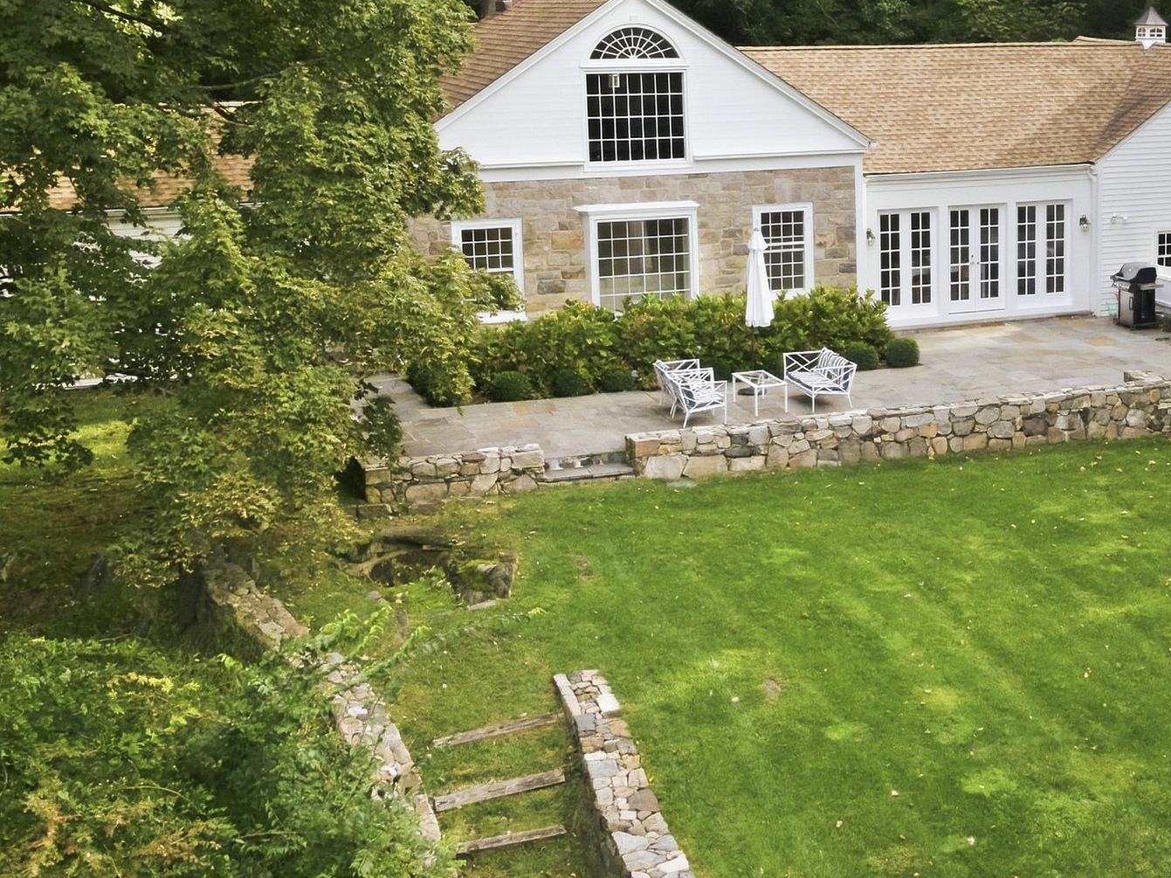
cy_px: 305
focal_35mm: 55
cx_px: 1020
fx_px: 1860
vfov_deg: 26.4
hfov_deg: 33.4
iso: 100
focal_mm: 4.5
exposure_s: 1/160
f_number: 2.8
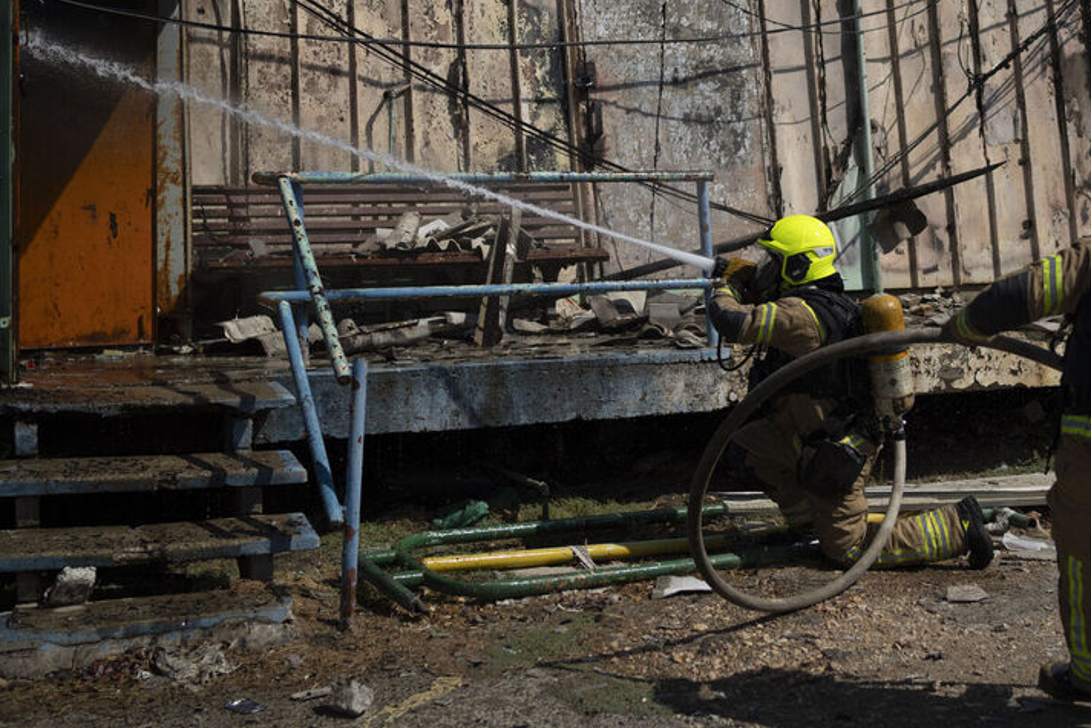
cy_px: 175
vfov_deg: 22.8
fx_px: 1788
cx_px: 820
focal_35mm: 59
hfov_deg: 33.3
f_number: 2
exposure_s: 1/8000
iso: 100
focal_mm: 35
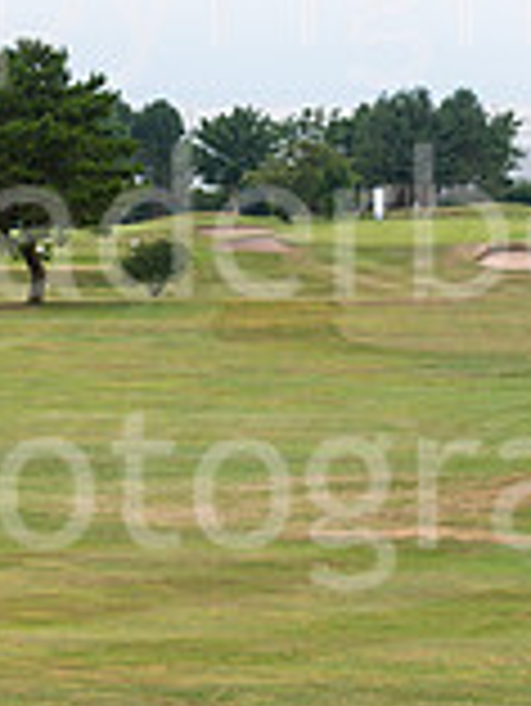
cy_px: 265
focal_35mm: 249
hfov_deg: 6.0
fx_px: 5086
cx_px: 356
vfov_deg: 7.9
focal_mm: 70
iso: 250
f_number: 5.6
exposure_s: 1/800
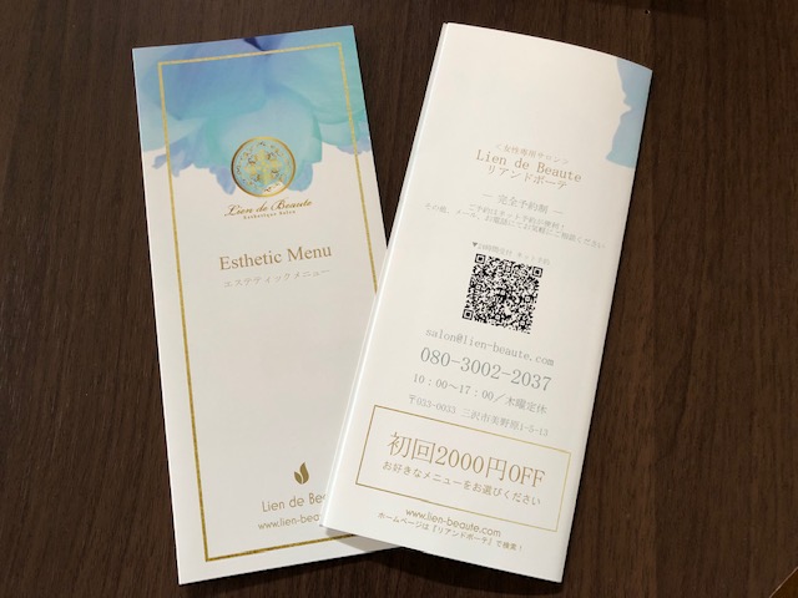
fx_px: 645
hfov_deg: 63.4
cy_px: 299
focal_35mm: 28
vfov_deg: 49.7
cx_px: 399
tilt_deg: -79.8
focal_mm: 3.99
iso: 32
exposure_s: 1/30
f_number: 1.8
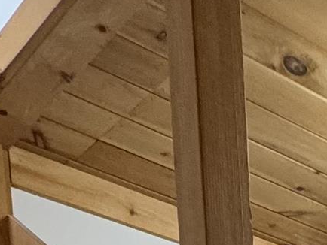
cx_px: 545
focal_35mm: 99
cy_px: 785
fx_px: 936
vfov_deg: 10.0
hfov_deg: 17.1
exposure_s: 1/120
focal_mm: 2.22
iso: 200
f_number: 2.2
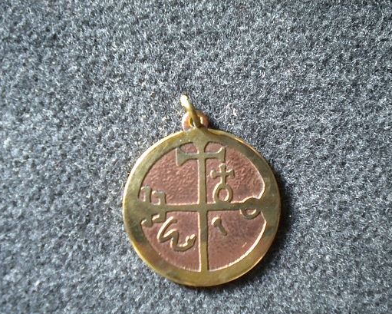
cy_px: 172
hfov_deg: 39.5
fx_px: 545
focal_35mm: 47
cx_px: 201
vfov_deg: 32.1
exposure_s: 1/15.8
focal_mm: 7.4
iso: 400
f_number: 3.5
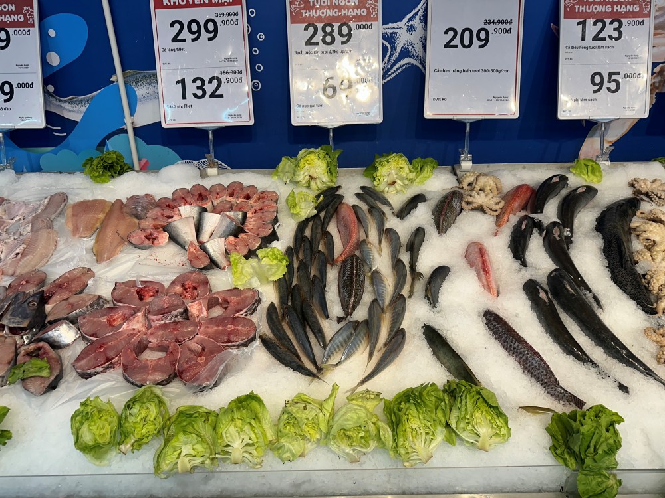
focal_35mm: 24
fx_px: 461
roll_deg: +1.3
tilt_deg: -26.7
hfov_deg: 71.6
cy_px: 249
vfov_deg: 56.8
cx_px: 332
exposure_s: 1/161
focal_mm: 6.86
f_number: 1.78
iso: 64
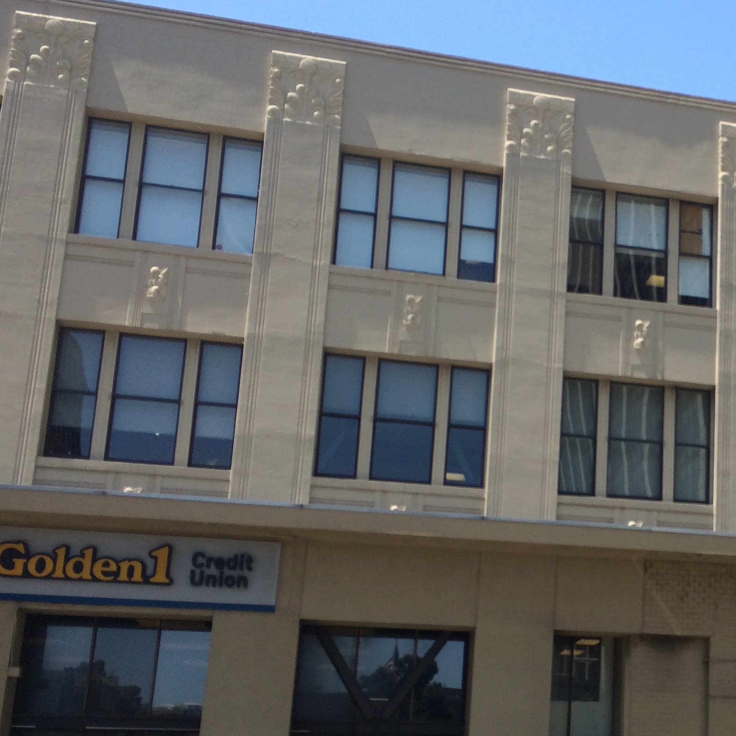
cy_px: 507
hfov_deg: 30.1
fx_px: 1275
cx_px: 724
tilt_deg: +15.3
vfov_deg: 31.9
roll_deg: +0.9
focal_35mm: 53
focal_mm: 4.15
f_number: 2.2
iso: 32
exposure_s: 1/1244
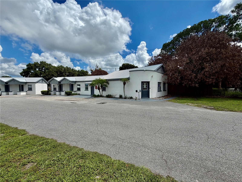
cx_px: 121
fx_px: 98
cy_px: 91
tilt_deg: -2.2
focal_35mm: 14
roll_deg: +0.5
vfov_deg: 85.7
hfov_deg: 102.1
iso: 25
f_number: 2.2
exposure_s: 1/1497
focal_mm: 2.22
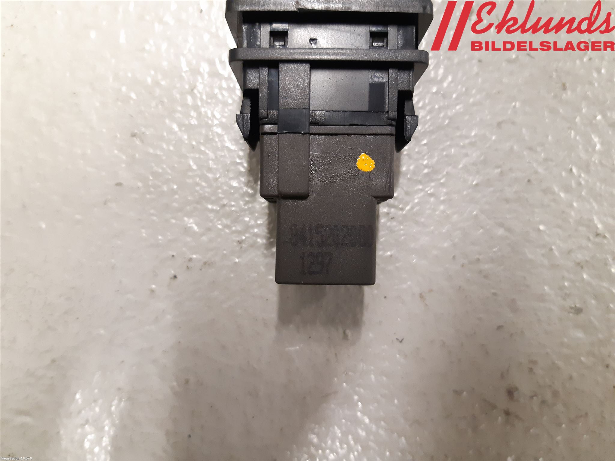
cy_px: 230
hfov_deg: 67.3
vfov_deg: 53.1
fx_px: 462
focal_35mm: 26
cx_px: 308
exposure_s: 1/33
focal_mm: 3.93
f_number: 1.7
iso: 250
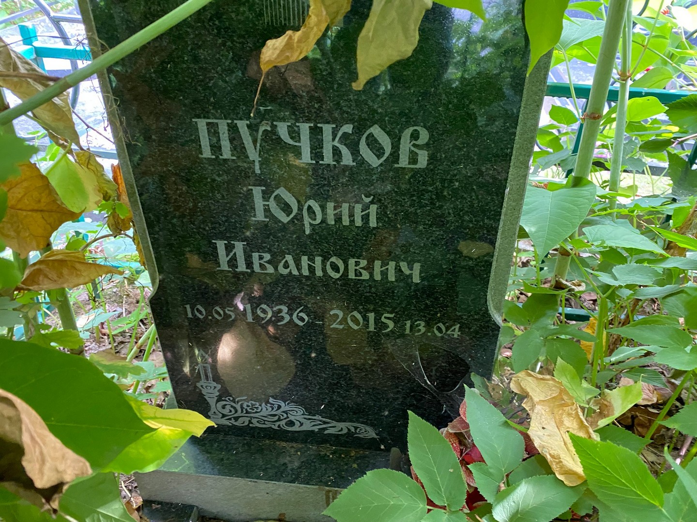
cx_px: 348
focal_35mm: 26
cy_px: 261
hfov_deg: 67.3
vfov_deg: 53.1
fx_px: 524
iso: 500
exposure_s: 1/53
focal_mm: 4.25
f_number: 1.8
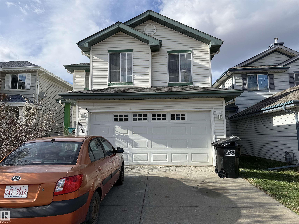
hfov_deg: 71.6
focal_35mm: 24
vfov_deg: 56.8
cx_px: 150
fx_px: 207
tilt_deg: +6.8
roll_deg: -1.1
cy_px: 112
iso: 80
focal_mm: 6.76
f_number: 1.78
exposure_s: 1/3759
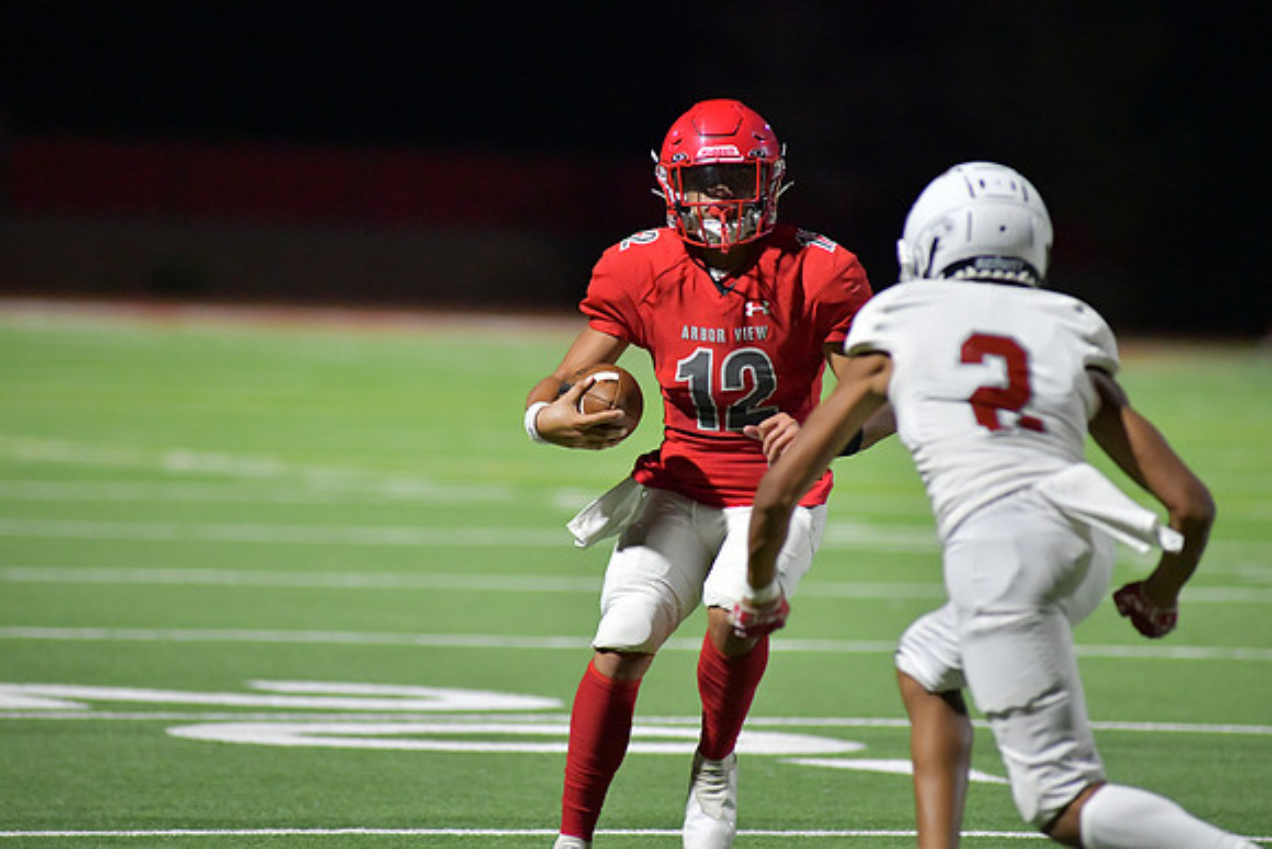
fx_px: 10602
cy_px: 424
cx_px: 636
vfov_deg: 4.6
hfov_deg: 6.9
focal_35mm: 300
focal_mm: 300
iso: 8000
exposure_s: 1/1250
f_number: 4
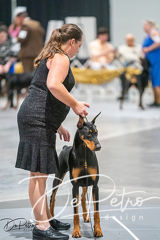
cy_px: 120
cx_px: 80
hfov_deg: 6.9
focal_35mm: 200
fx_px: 1333
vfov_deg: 10.3
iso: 6400
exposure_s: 1/250
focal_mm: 200
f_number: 2.8
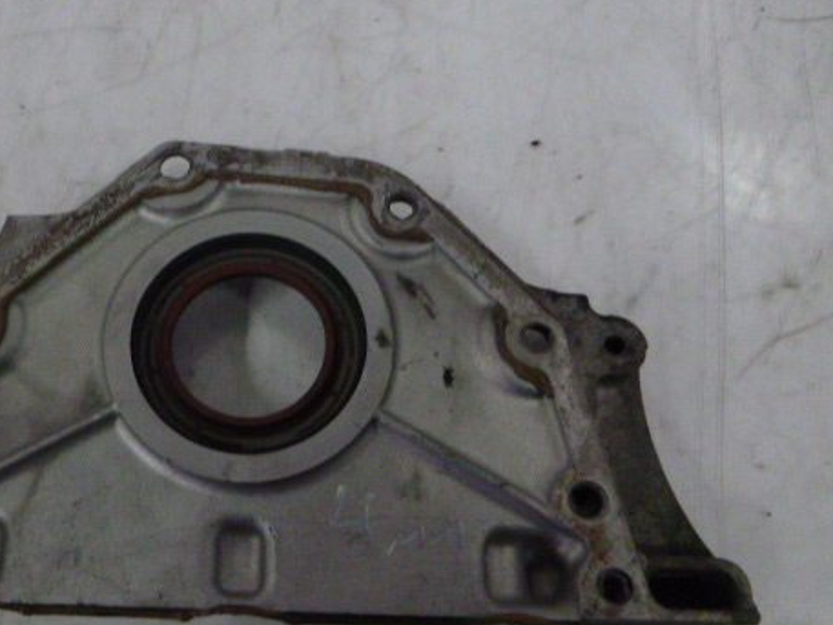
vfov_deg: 40.7
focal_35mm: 35
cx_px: 252
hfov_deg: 51.2
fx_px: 842
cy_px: 337
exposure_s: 1/50
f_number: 3.9
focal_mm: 4.5
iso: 800
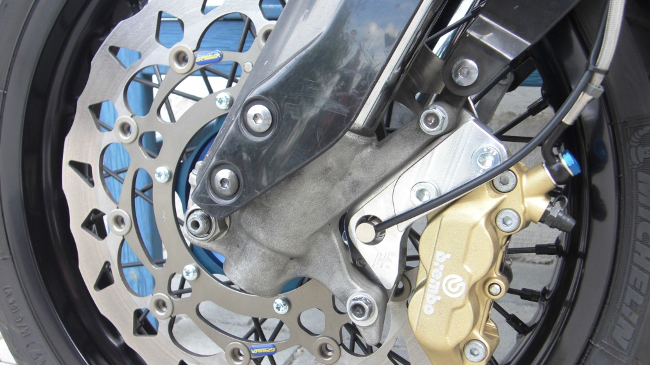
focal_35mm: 43
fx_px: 741
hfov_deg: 47.4
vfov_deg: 27.7
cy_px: 199
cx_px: 328
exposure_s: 1/80
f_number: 3
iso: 50
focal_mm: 6.9
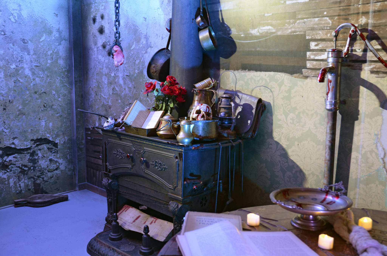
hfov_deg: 51.4
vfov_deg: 35.3
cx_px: 194
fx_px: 402
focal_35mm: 38
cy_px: 128
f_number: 4.5
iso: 320
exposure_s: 1/2
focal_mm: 25
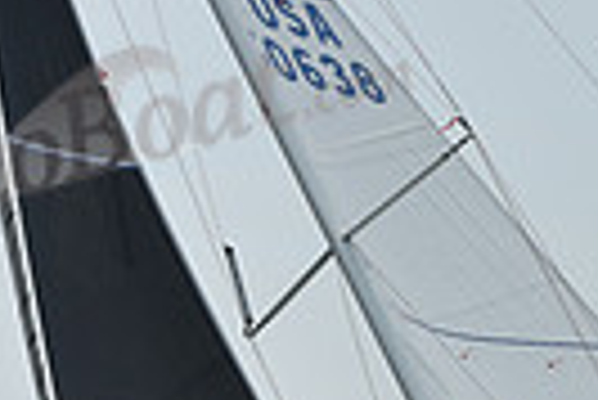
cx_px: 647
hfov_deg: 6.7
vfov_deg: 4.5
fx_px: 5072
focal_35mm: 305
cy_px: 726
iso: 250
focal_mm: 70
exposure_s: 1/800
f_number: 11
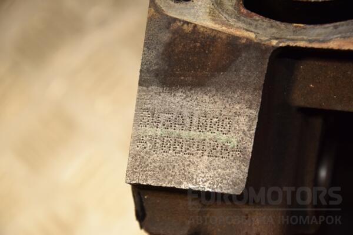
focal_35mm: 158
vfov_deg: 8.7
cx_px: 176
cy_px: 118
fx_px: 1544
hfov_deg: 13.0
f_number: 6.3
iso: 800
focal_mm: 105
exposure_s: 1/200
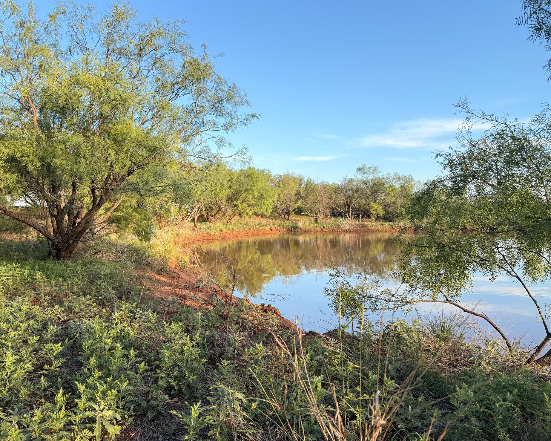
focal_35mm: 26
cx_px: 253
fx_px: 424
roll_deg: -1.2
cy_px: 220
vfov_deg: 54.9
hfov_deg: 65.9
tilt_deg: -0.9
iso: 100
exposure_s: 1/979
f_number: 1.78
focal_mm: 6.76
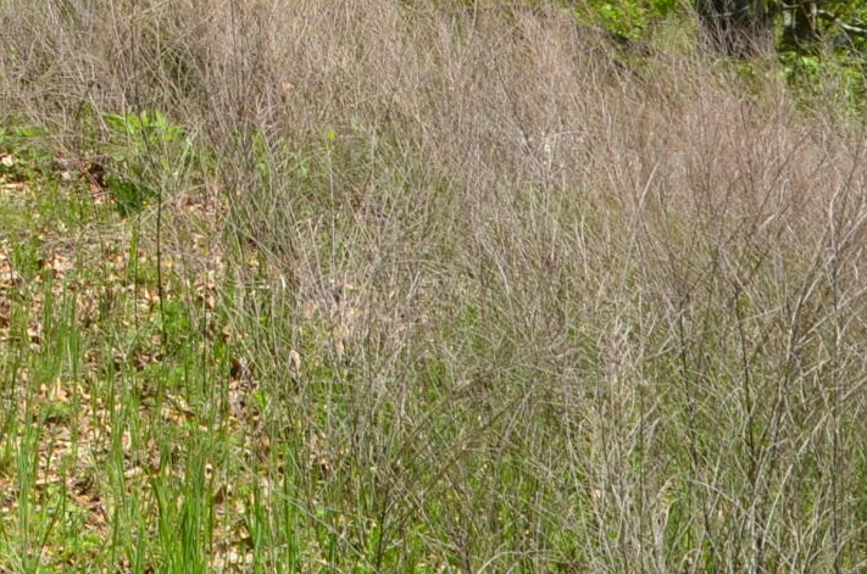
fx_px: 2740
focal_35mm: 114
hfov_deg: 16.7
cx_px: -333
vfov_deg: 11.7
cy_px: -168
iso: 110
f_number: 8
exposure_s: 1/250
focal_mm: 18
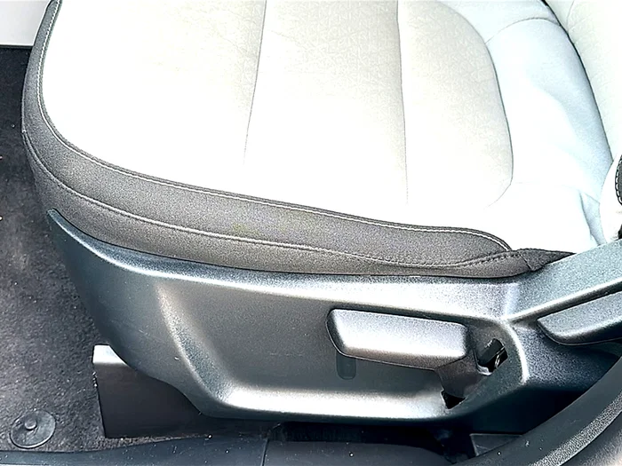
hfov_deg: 45.8
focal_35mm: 41
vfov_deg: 35.1
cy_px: 233
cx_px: 311
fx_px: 737
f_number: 1.78
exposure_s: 1/271
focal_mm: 6.86
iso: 80
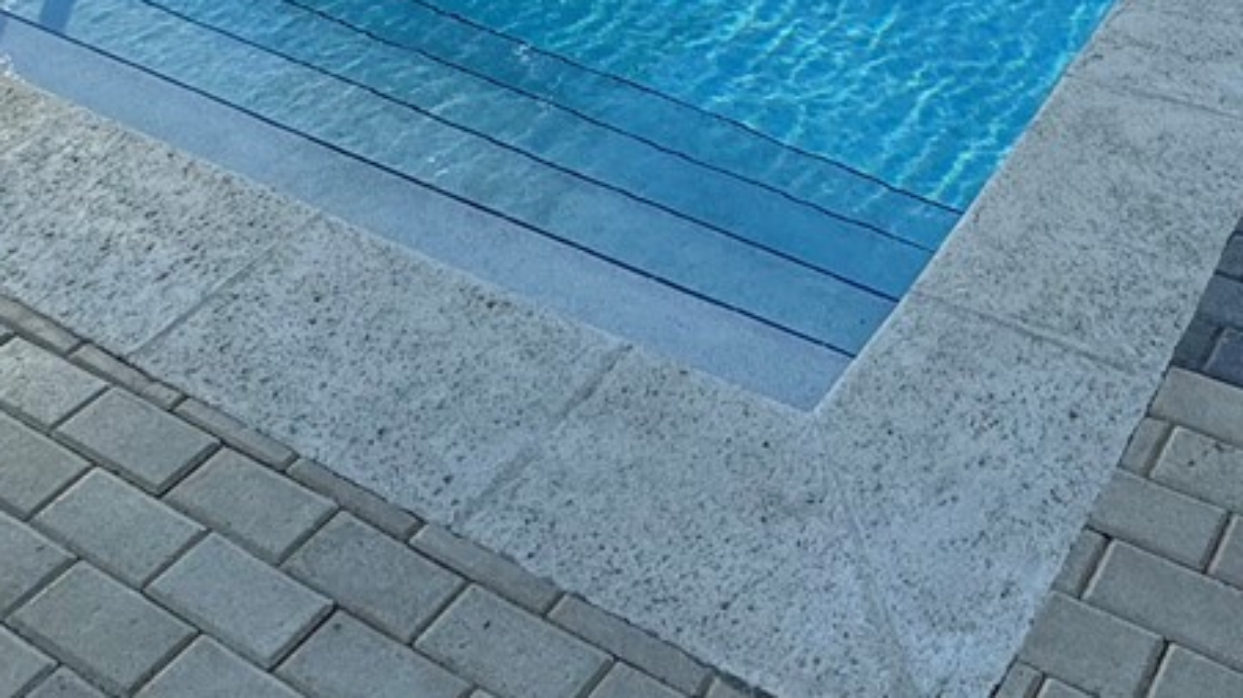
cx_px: 803
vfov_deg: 18.0
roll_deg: -0.6
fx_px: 1779
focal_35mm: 54
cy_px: -530
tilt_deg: -10.2
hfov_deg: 38.2
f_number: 2.2
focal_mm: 2.22
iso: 50
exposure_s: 1/596
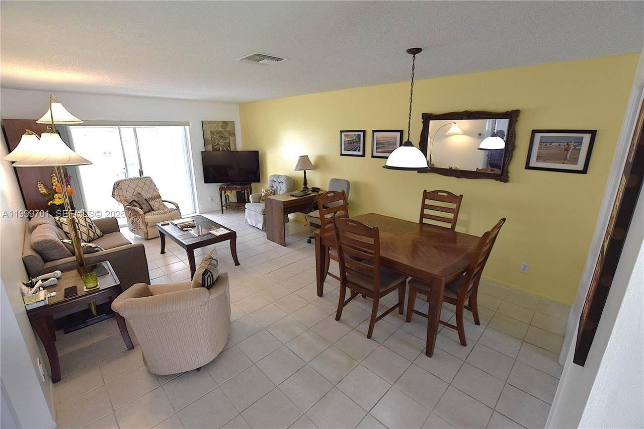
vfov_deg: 77.3
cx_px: 322
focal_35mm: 15
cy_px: 214
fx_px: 268
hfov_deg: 100.4
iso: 400
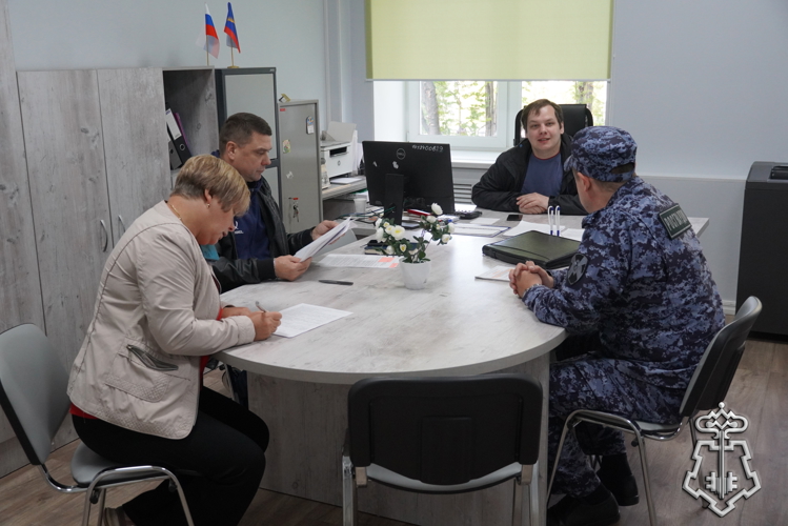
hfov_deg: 46.4
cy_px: 263
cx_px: 394
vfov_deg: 31.9
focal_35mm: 42
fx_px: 920
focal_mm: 28
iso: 1600
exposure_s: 1/160
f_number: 4.5
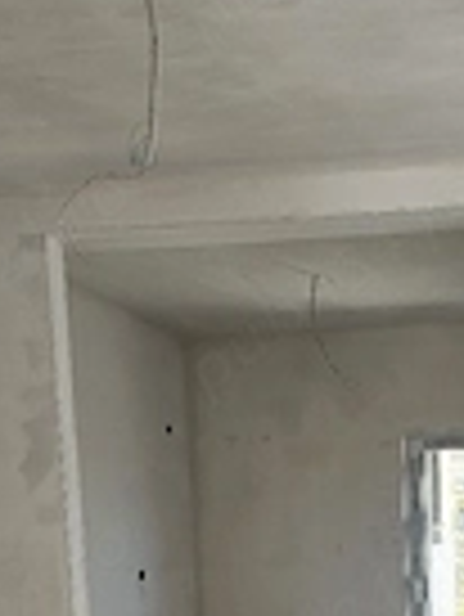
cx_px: 423
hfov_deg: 21.4
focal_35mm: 67
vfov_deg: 26.5
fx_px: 1196
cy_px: 688
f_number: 1.8
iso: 50
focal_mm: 5.4
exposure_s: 1/101
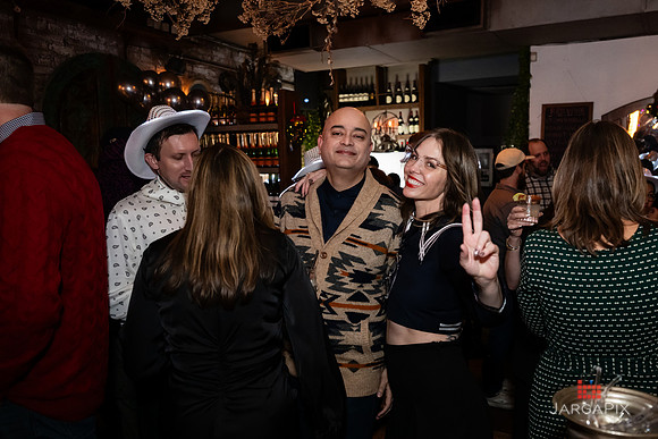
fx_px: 534
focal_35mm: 29
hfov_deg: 62.6
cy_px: 233
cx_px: 398
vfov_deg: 44.7
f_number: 3.2
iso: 3200
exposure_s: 1/100
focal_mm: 24
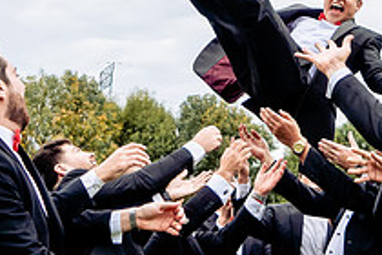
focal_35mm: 93
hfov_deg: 21.7
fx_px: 987
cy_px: 34
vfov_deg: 14.6
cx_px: 287
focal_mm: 24
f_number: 4
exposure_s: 1/640
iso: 800
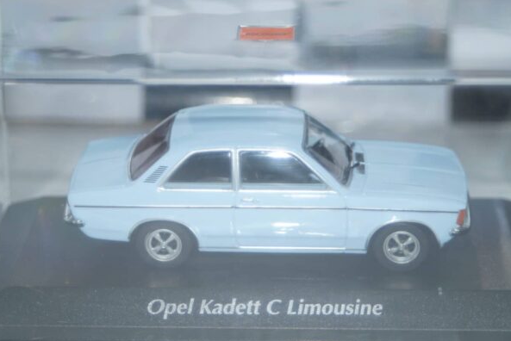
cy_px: 171
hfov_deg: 22.4
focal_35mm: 91
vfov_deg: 15.0
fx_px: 1292
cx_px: 253
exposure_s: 1/125
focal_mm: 60
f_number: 5.6
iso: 320
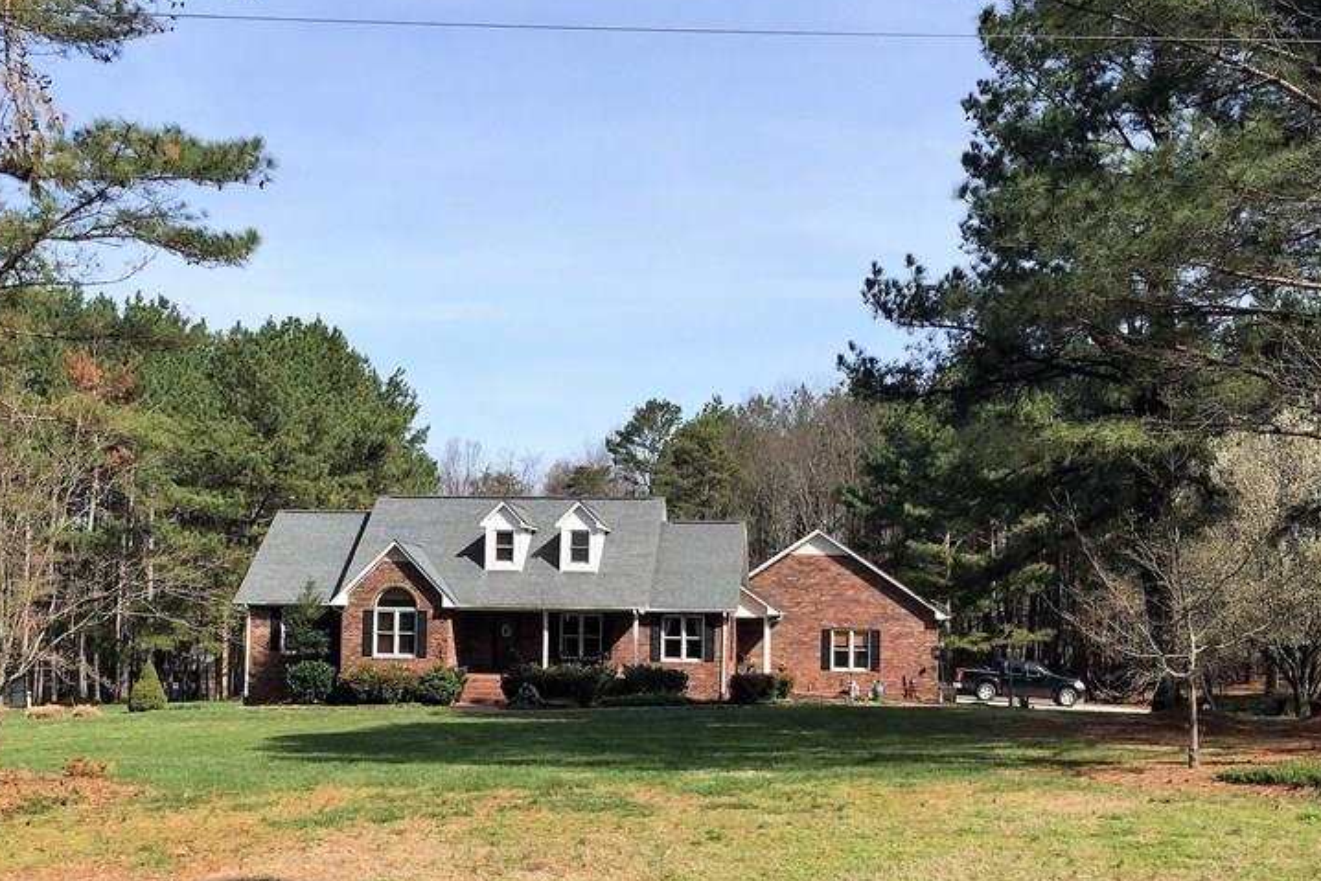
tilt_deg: +2.5
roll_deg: -0.8
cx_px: 622
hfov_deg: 45.4
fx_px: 1578
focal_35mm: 43
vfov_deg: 31.0
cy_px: 563
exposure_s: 1/2198
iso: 32
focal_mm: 4.15
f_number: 2.2
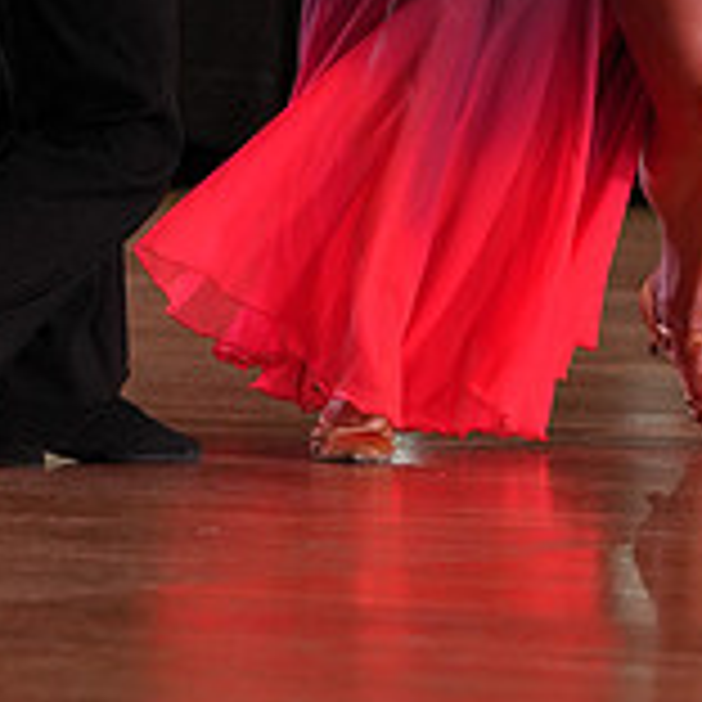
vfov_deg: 4.6
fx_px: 8627
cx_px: 524
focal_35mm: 376
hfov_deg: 4.7
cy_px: -328
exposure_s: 1/500
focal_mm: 119
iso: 1250
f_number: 4
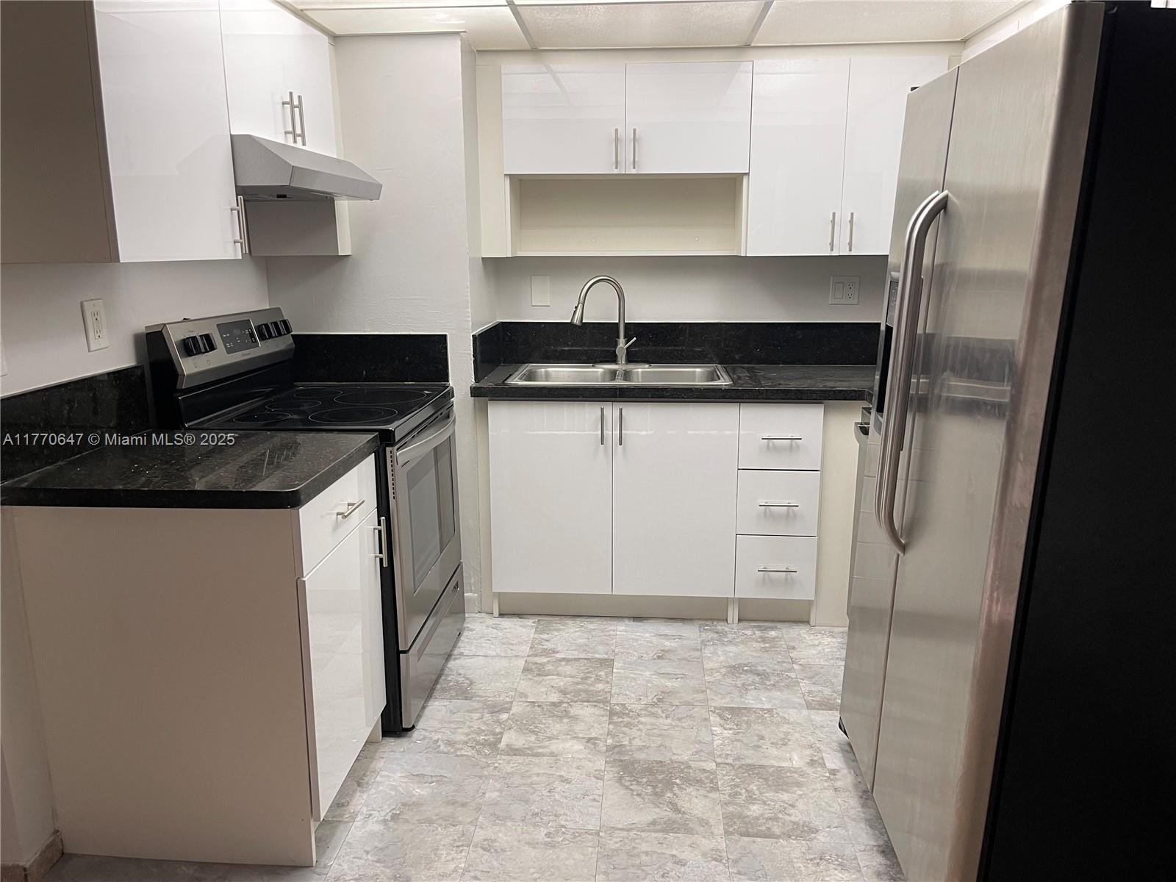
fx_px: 849
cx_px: 588
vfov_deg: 54.9
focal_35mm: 25
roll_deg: +0.1
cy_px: 441
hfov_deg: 69.4
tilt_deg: -12.3
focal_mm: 5.1
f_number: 1.6
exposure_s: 1/60
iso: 100
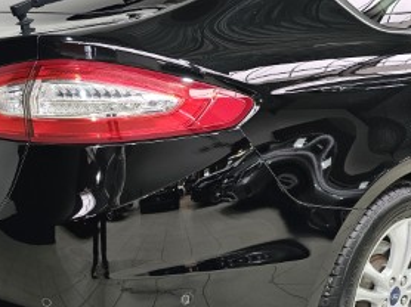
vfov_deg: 27.4
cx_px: 250
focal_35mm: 53
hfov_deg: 36.0
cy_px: 189
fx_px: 629
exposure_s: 1/100
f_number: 1.7
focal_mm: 6.3
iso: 125
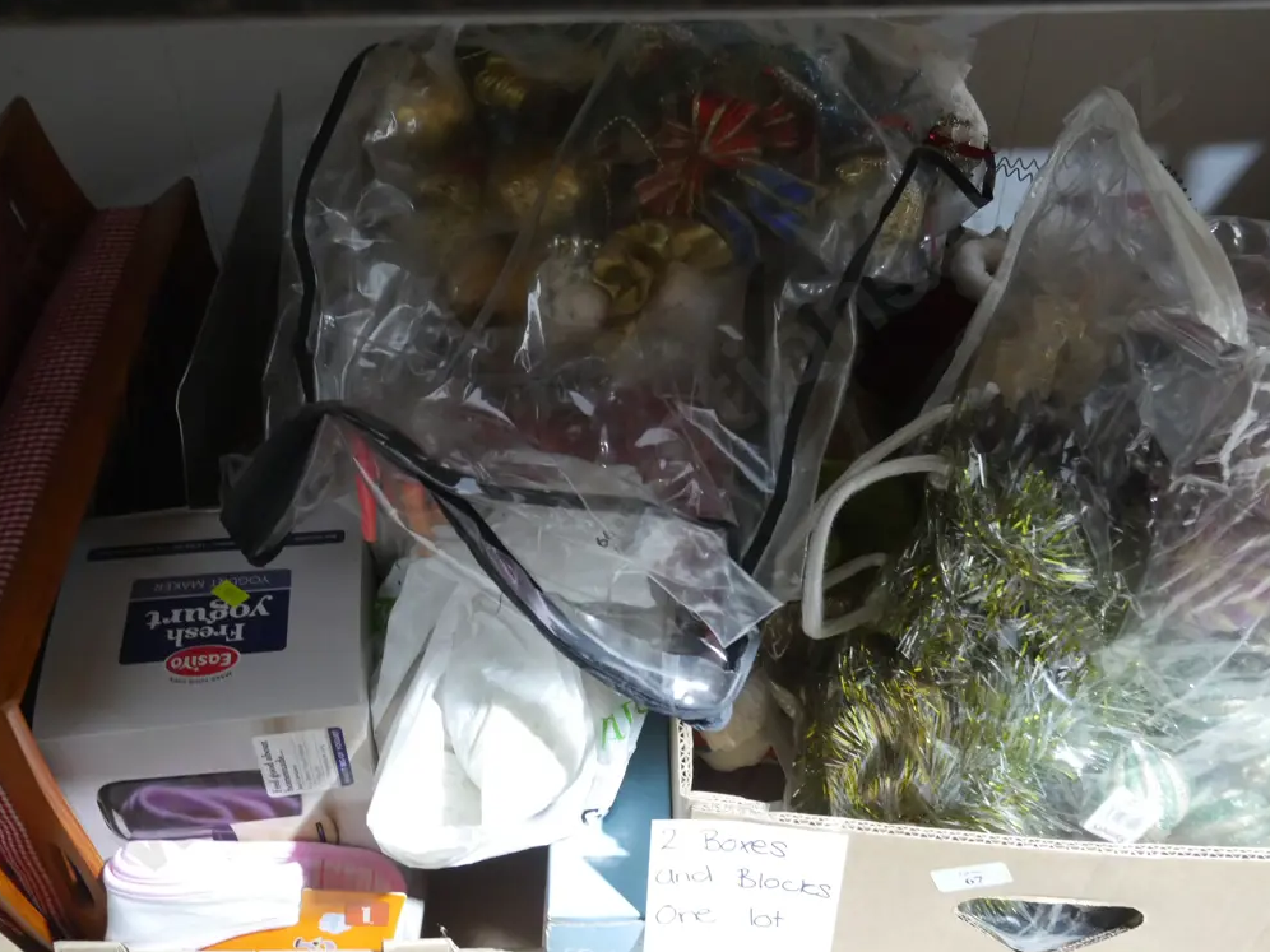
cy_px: 468
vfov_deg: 38.7
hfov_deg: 50.1
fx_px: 1357
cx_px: 644
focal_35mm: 37
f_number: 4
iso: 3200
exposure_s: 1/50
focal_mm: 18
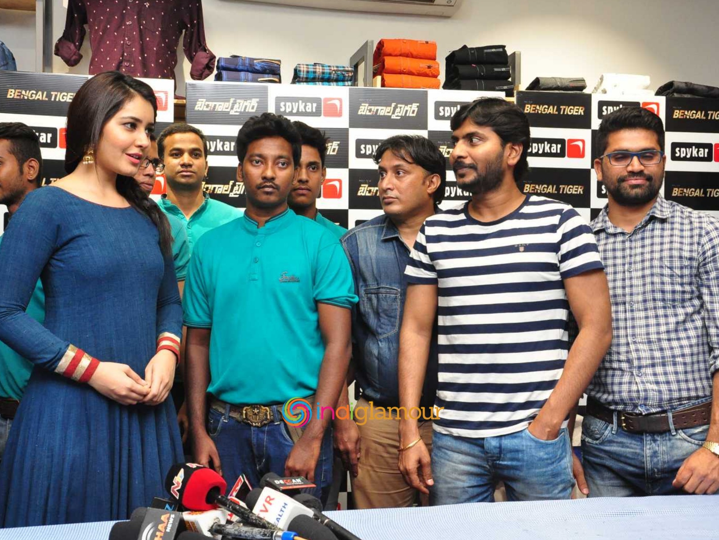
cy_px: 266
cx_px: 363
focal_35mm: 42
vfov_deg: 34.7
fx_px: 863
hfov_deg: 45.2
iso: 1600
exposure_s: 1/125
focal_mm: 25
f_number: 6.3
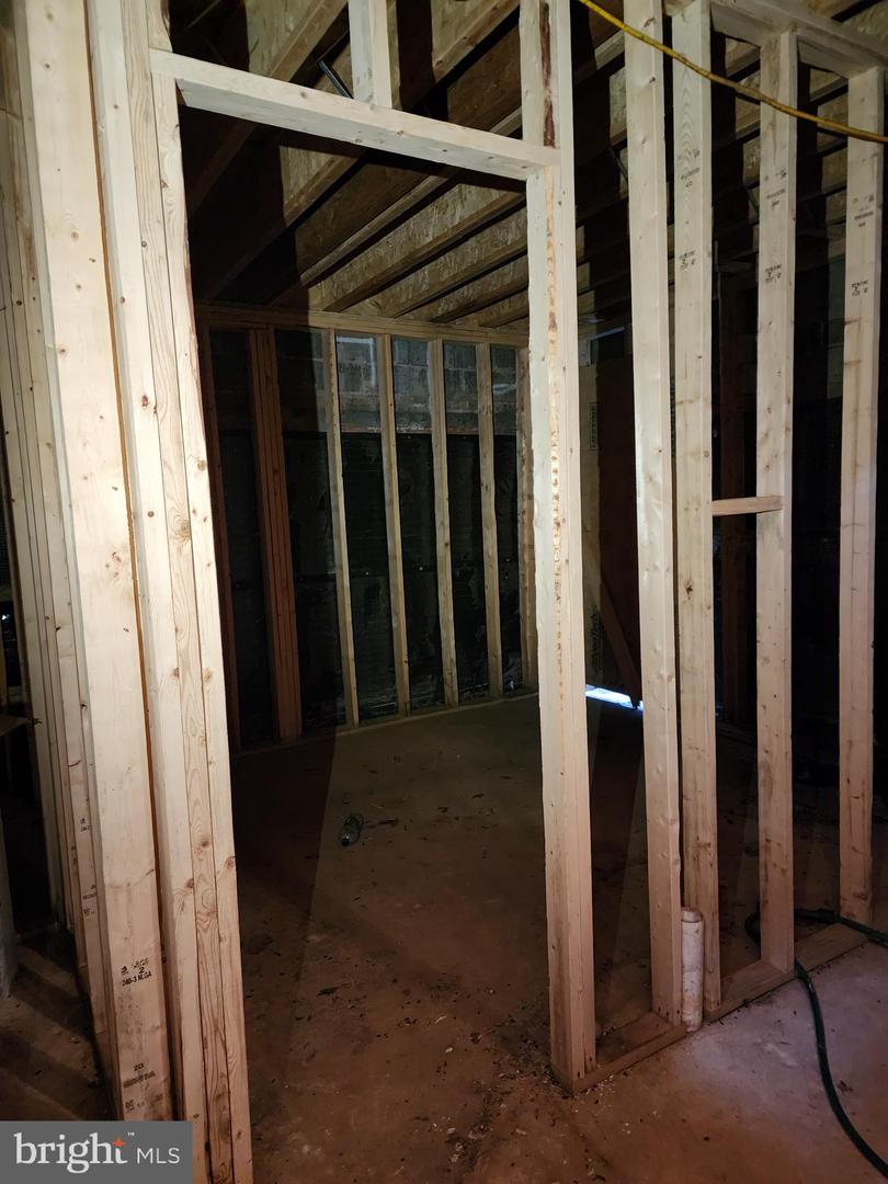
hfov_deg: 58.9
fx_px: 787
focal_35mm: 23
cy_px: 592
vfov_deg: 73.9
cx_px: 444
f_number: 1.8
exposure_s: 1/24
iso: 1000
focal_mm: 6.4
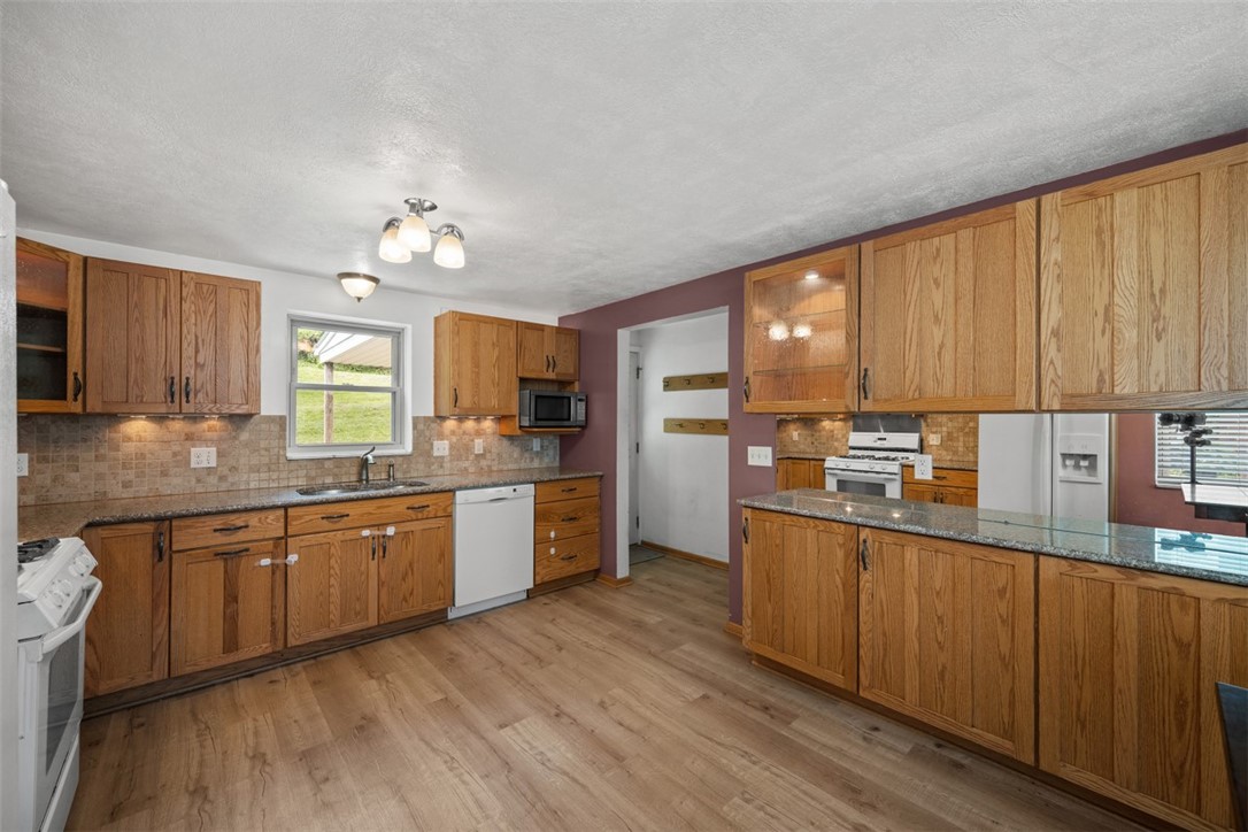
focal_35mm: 14
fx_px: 485
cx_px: 624
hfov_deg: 104.3
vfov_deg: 81.2
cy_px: 416
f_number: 8
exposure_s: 2
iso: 400
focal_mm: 14
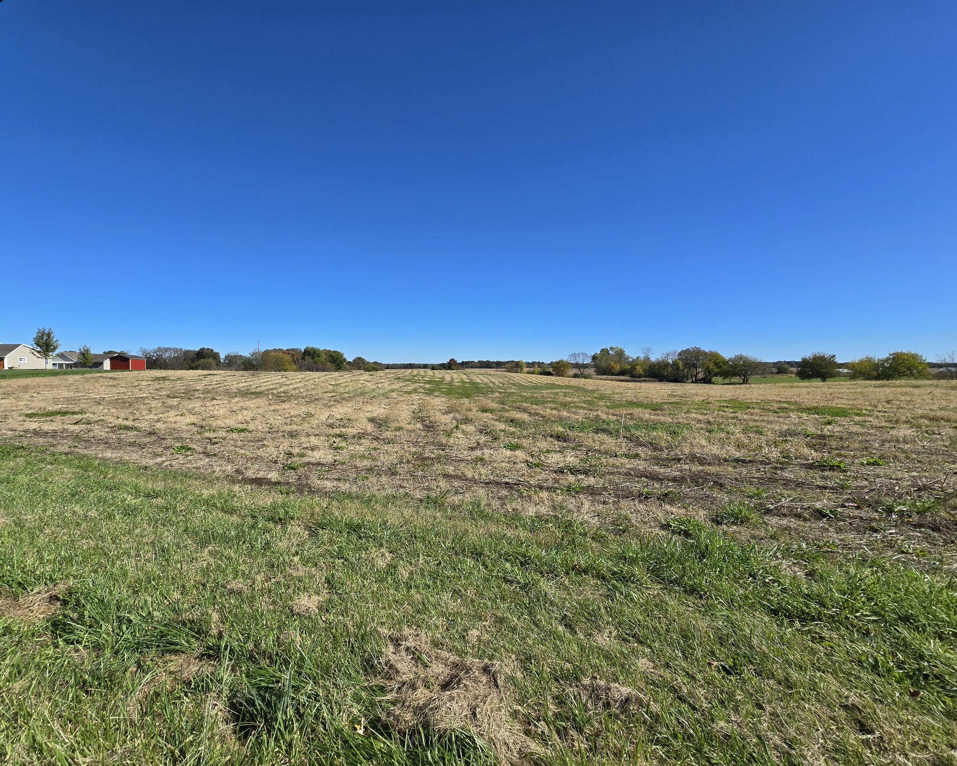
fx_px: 397
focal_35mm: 14
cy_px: 388
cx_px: 434
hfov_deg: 100.4
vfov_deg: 88.0
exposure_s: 1/2828
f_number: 2.2
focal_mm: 2.2
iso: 50
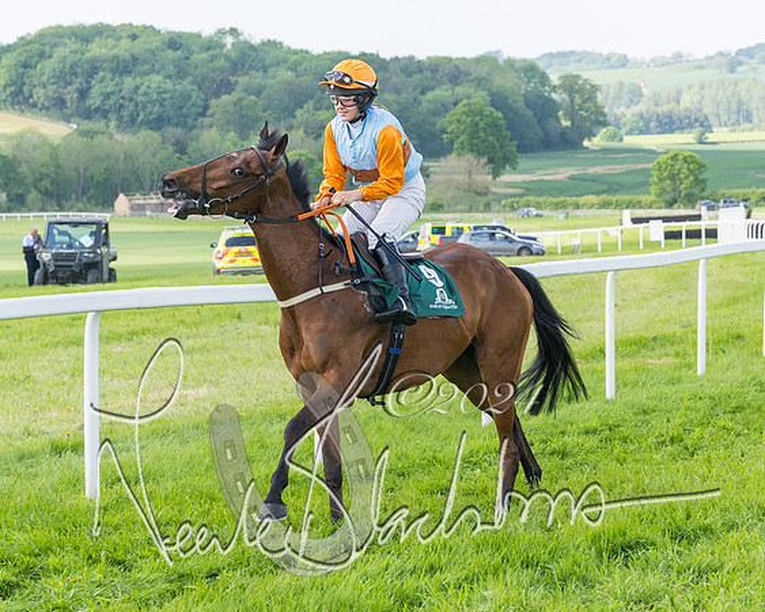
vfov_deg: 10.1
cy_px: 306
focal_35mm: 152
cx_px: 381
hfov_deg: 12.7
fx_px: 3445
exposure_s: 1/1000
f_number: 5
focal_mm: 70
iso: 400
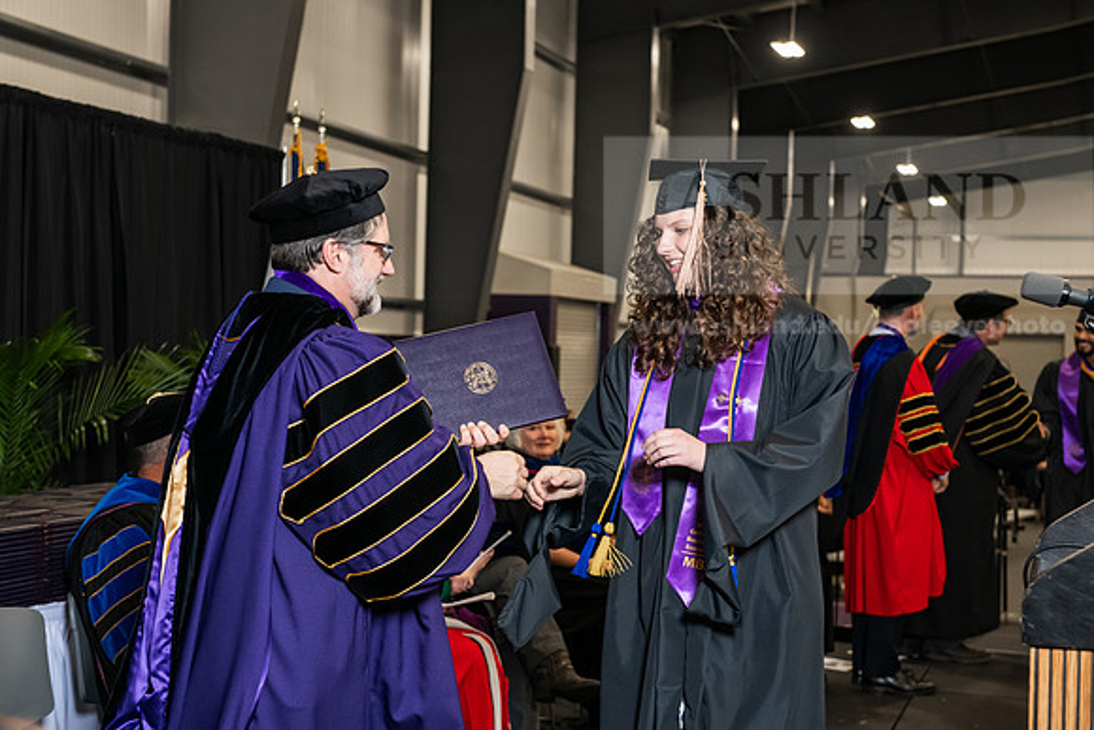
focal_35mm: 62
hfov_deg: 32.4
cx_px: 547
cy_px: 365
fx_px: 1884
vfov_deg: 21.9
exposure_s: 1/200
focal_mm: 62
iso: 2000
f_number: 5
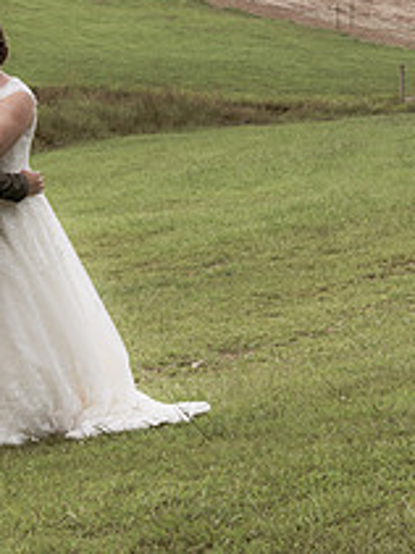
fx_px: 2704
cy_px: 137
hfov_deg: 8.7
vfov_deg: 11.7
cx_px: 55
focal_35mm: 169
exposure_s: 1/250
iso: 200
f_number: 8
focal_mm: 55
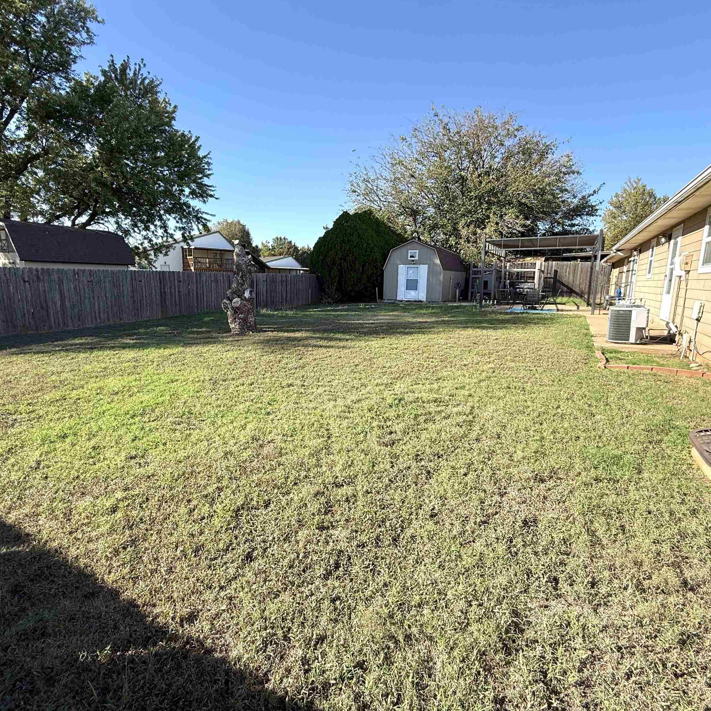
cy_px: 349
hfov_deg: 84.0
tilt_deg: -9.2
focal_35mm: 17
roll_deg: -1.4
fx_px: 395
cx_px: 353
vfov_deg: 84.0
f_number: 2.2
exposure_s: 1/760
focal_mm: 2.22
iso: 50
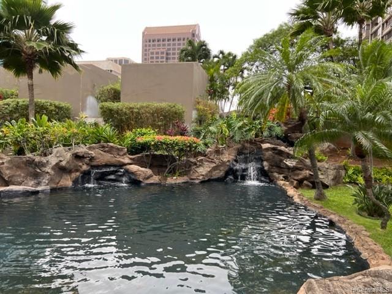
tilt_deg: -2.7
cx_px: 196
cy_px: 147
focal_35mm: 26
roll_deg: -2.5
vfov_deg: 53.1
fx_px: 294
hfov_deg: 67.3
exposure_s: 1/808
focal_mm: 5.7
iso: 50
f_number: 1.5
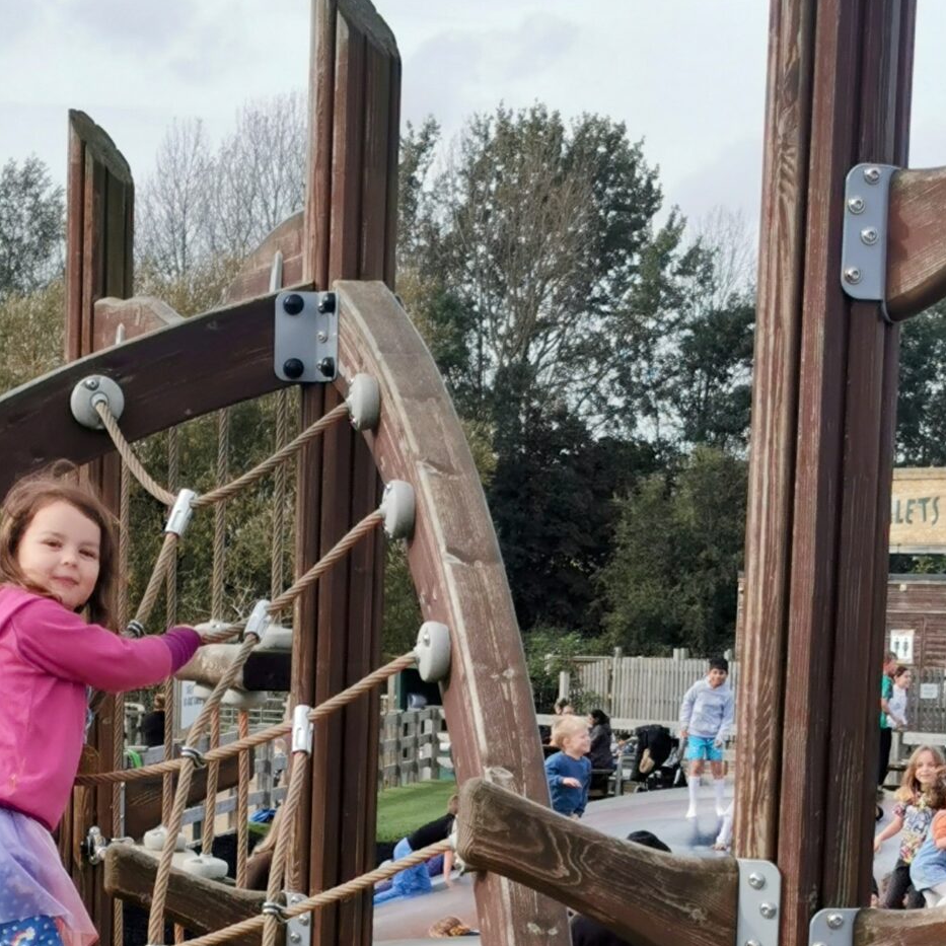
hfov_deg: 13.2
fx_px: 4050
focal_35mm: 131
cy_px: 1194
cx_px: 96
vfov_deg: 12.9
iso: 50
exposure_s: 1/2252
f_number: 1.6
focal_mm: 5.56
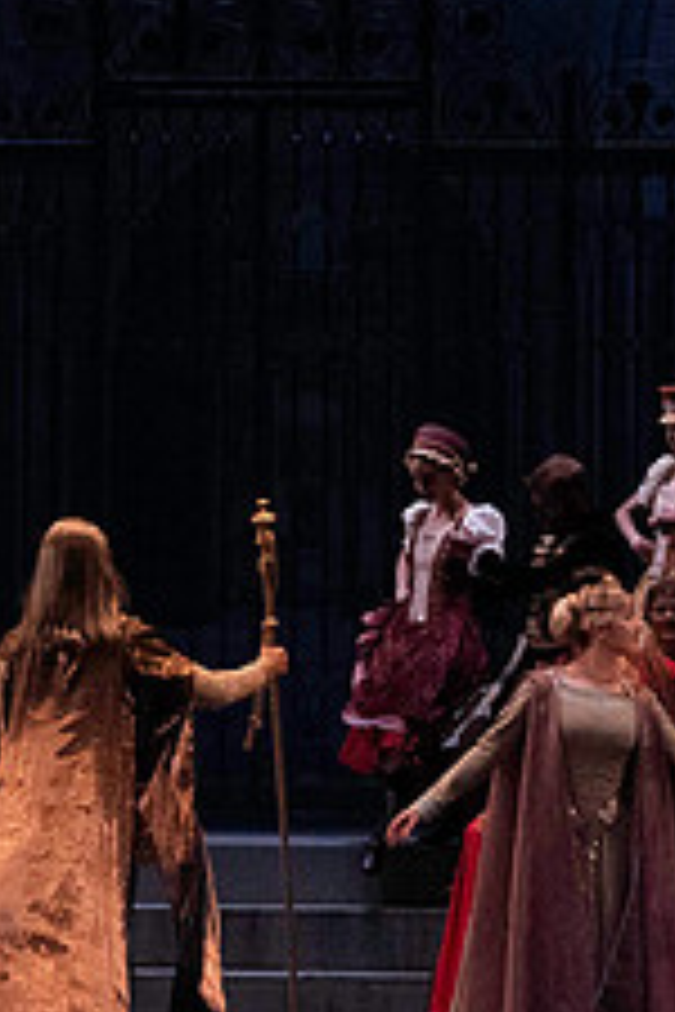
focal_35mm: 312
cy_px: 340
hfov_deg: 4.4
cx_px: 216
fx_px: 8774
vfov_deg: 6.6
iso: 12800
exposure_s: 1/400
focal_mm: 121
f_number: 7.1
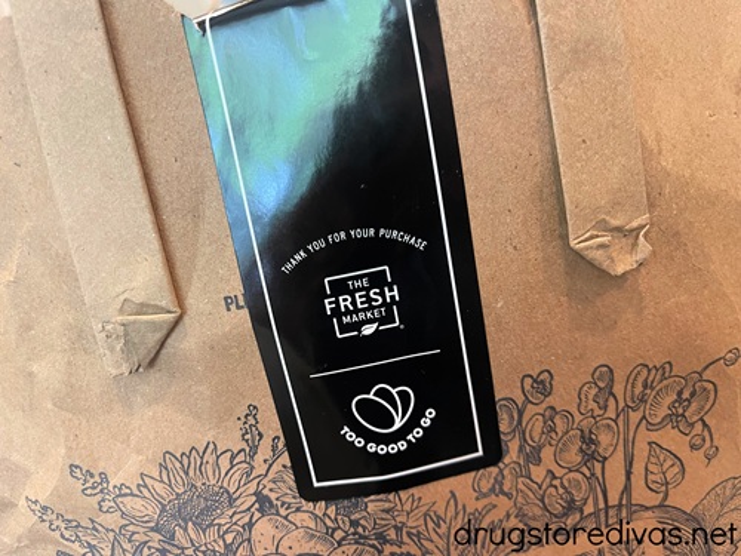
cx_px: 370
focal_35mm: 25
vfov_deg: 54.9
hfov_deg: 69.4
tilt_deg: -14.4
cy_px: 278
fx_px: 535
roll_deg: +13.2
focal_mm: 5.1
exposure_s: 1/60
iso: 400
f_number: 1.6
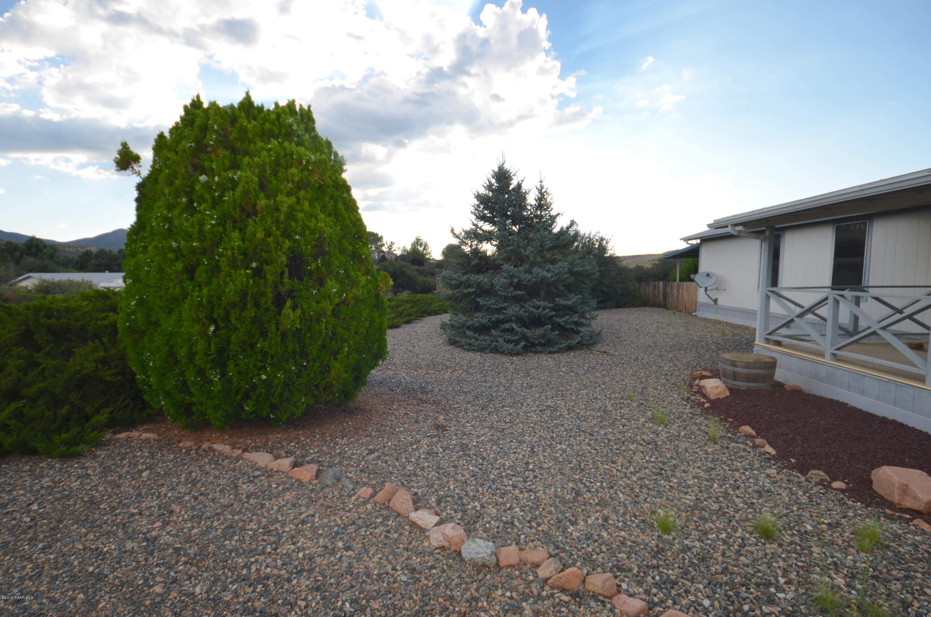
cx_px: 466
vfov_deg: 77.1
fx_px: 387
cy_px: 308
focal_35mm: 15
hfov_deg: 100.5
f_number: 8
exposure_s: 1/250
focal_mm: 10
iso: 200
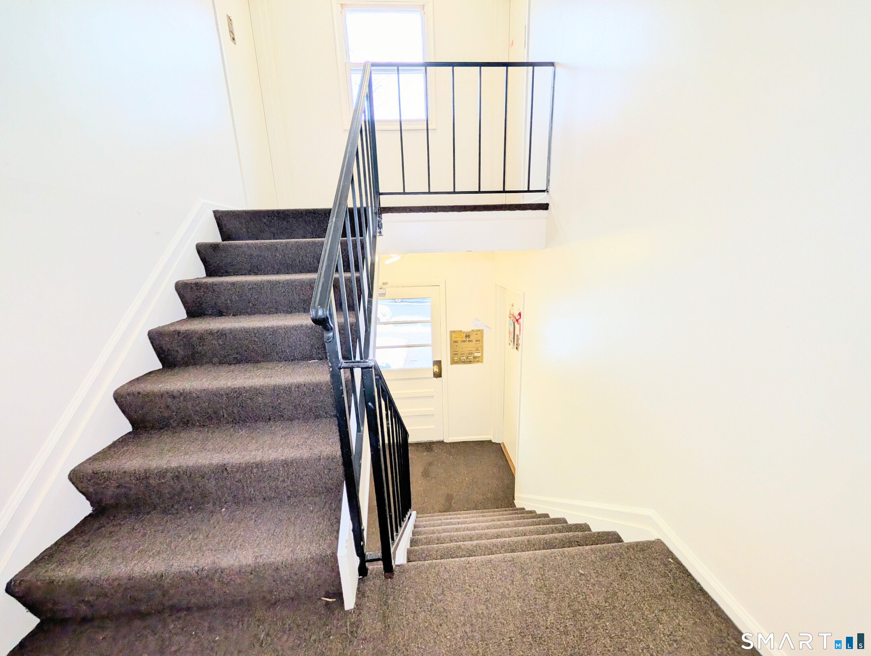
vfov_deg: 94.6
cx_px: 436
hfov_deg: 110.5
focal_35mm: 12
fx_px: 302
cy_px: 328
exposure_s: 1/60
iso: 78
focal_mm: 2.02
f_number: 1.7
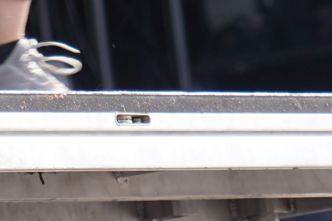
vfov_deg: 1.9
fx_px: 6788
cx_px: -5
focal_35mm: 736
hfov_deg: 2.8
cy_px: -537
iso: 100
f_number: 4
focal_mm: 105
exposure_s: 1/200
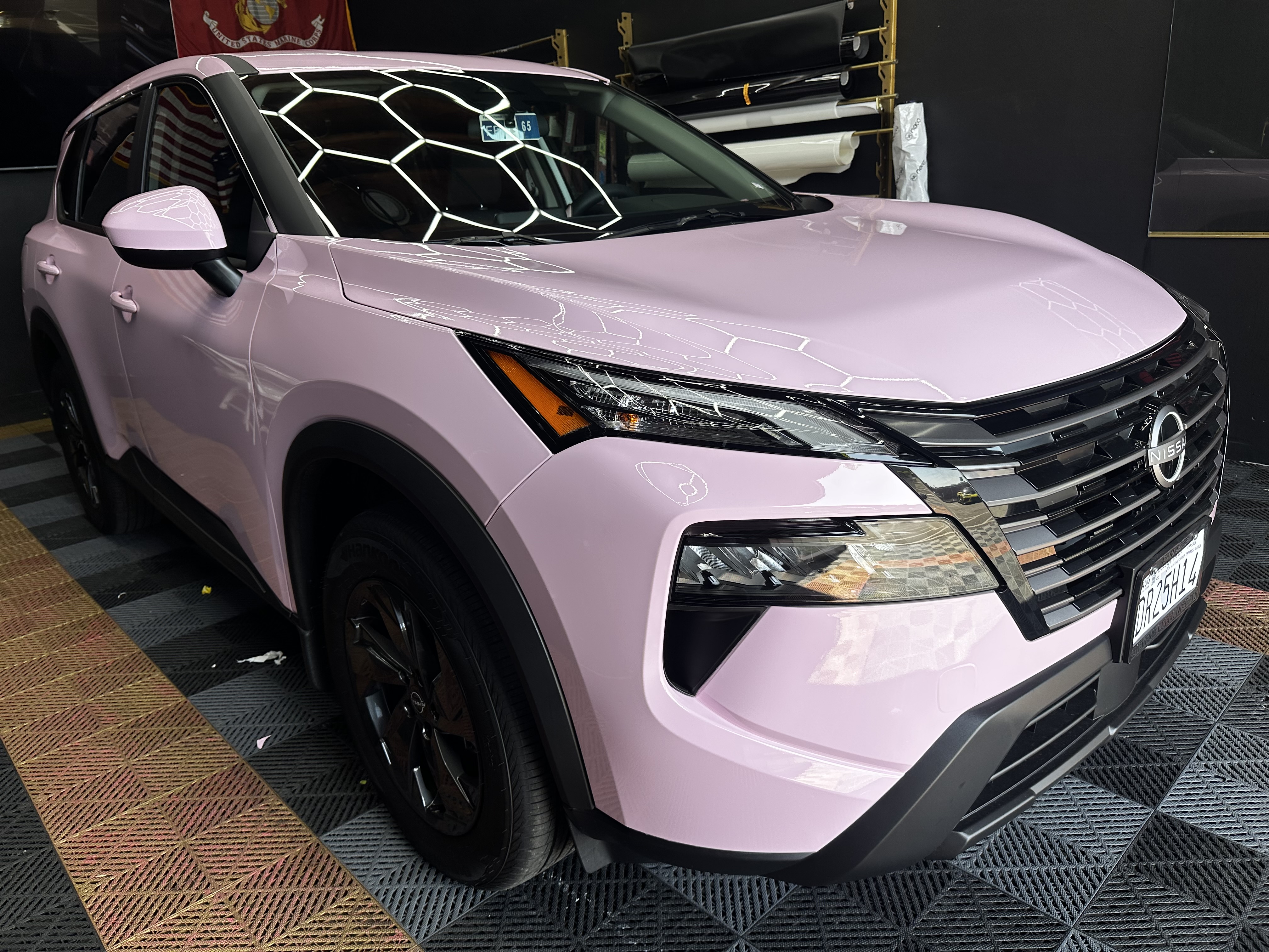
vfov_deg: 56.8
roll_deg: +4.4
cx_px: 634
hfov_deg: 71.6
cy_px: 476
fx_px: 880
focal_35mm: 24
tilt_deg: -17.7
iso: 80
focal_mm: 6.86
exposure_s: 1/337
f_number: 1.78
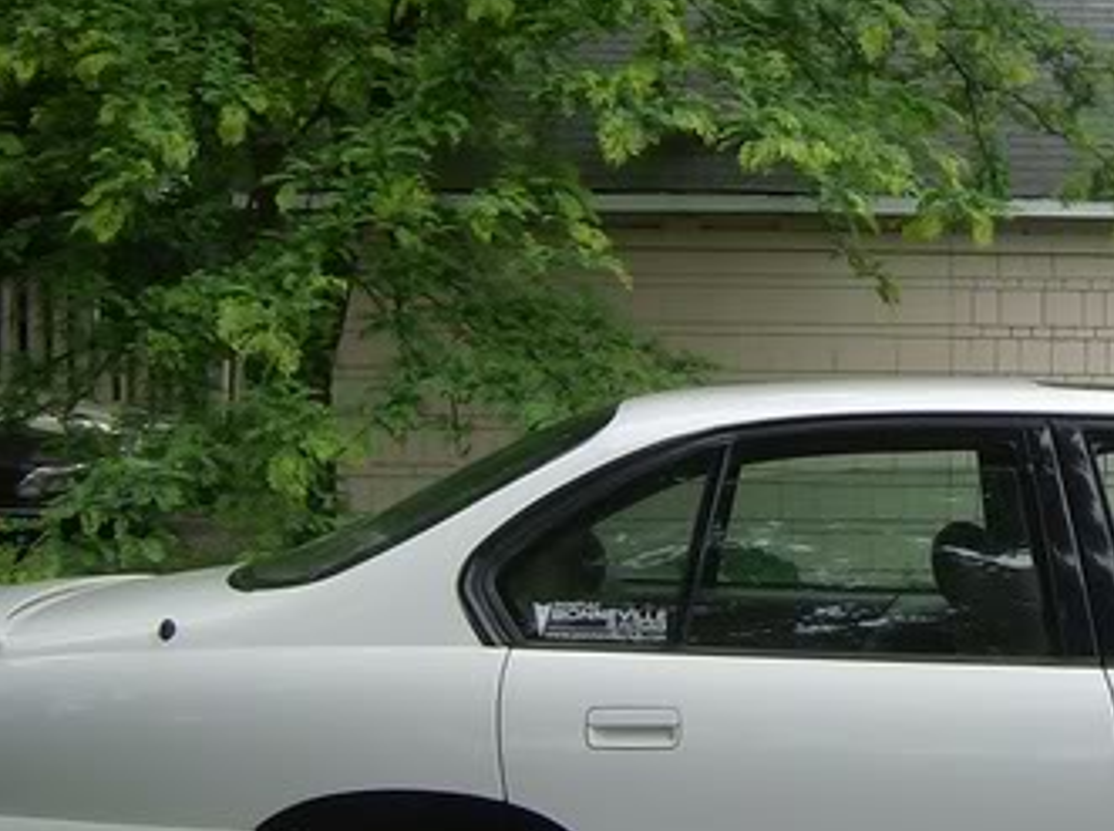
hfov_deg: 21.6
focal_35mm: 87
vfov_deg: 16.9
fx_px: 2795
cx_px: 1171
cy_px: 276
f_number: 4.7
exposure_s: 1/281
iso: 100
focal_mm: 6
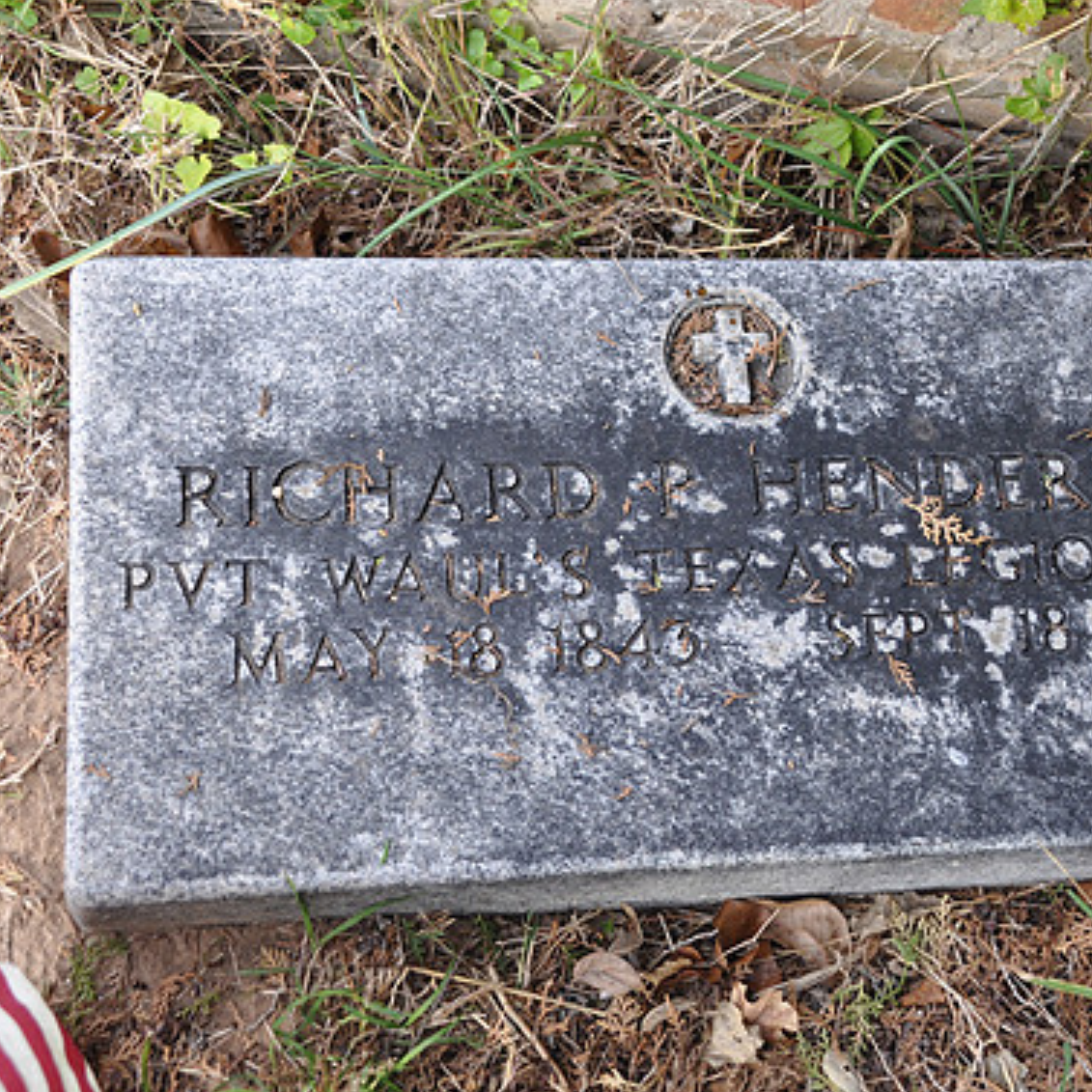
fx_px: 2165
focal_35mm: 61
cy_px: 546
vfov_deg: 28.3
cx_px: 765
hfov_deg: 28.1
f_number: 5.6
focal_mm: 31
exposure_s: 1/30
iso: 200
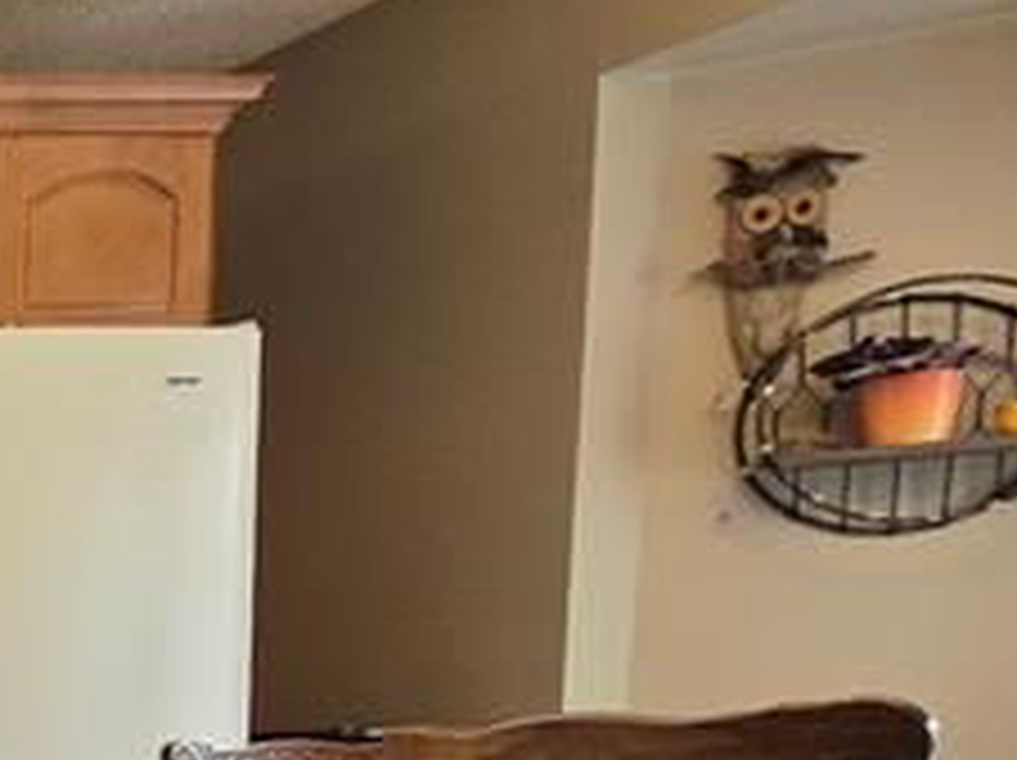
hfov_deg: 17.3
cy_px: 949
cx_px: -1202
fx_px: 1732
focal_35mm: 59
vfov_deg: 22.5
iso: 125
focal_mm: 2.2
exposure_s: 1/60
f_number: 2.2
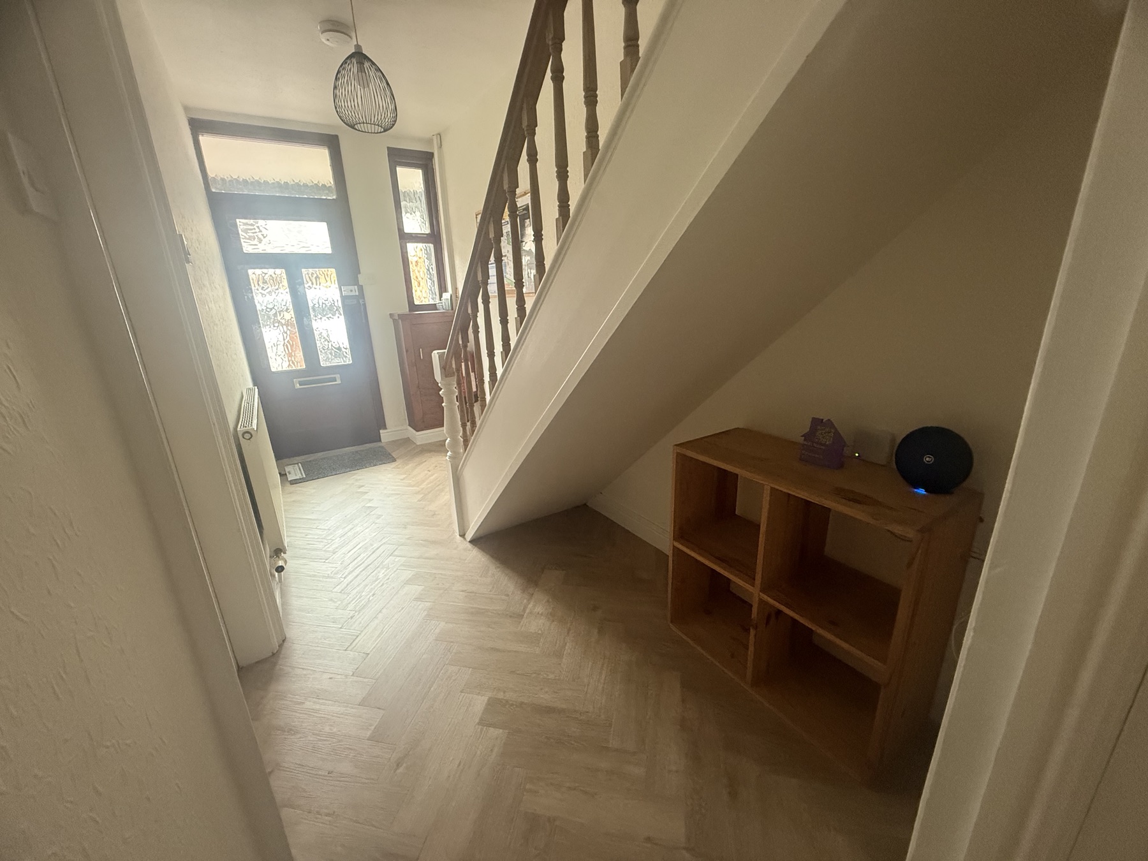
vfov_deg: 85.7
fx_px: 464
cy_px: 430
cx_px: 574
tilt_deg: -16.0
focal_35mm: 14
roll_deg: +2.6
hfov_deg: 102.1
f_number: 2.2
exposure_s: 1/60
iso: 640
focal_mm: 2.22
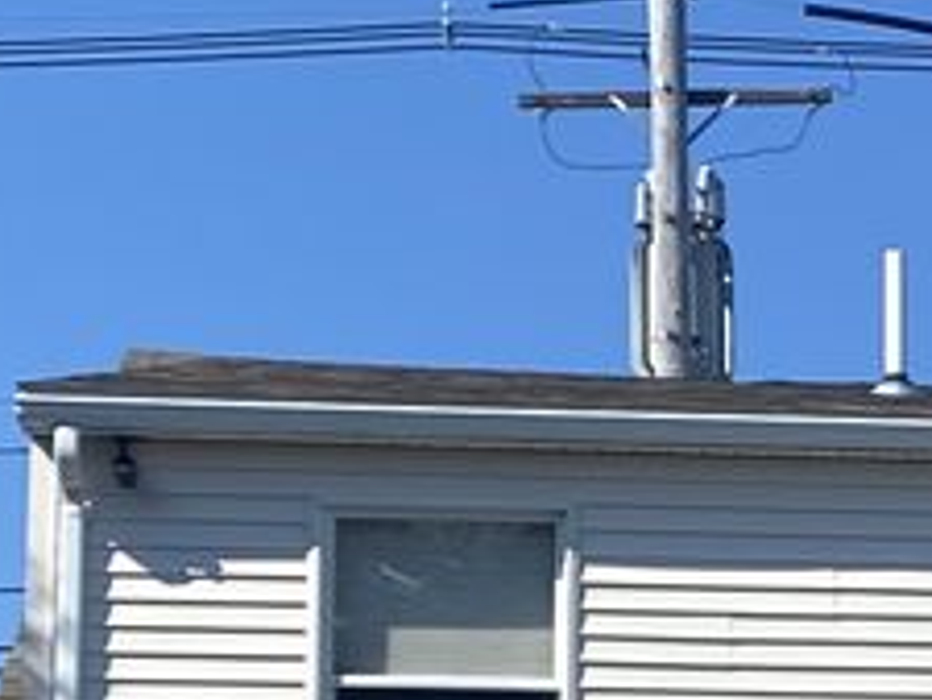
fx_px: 4984
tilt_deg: +3.6
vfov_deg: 7.9
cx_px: 1727
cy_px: 1077
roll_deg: +0.5
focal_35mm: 185
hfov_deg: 10.0
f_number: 1.8
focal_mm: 4.25
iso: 32
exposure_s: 1/3401
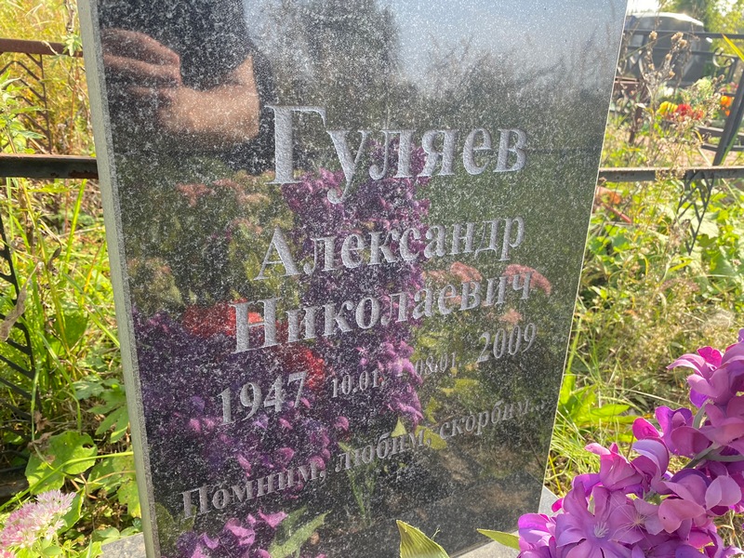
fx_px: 559
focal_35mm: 26
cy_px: 279
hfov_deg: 67.3
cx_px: 372
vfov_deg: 53.1
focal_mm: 4.25
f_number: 1.8
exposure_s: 1/338
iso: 32
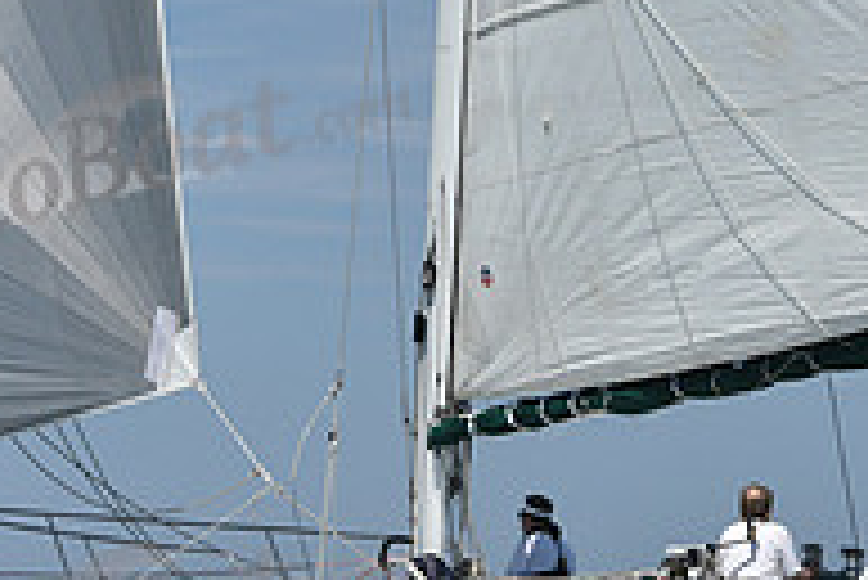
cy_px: 339
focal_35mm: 210
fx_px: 5067
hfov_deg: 9.8
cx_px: 648
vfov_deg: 6.6
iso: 250
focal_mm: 70
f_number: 10
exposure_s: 1/1250
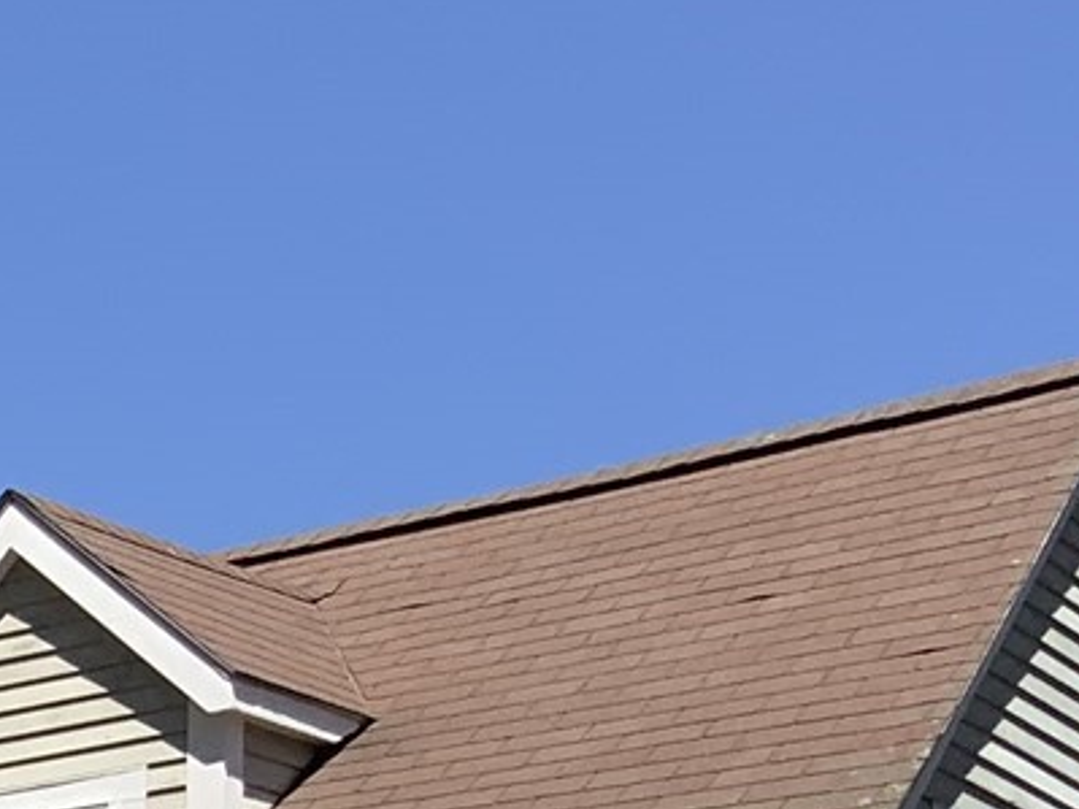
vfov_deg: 9.5
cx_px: -1090
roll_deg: -1.2
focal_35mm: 149
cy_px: 1434
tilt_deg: +4.4
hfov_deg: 11.8
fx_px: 4643
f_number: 1.8
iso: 20
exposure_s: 1/2141
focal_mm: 3
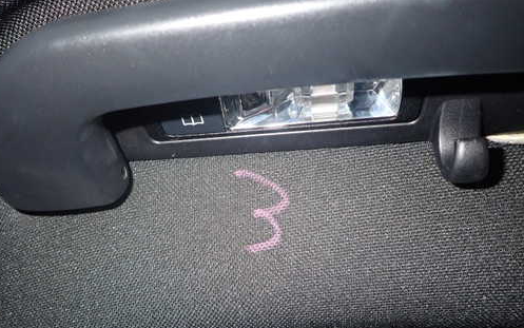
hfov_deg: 59.5
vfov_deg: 39.1
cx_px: 234
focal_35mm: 32
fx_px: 457
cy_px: 210
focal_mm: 4.5
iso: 320
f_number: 5.6
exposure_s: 1/30
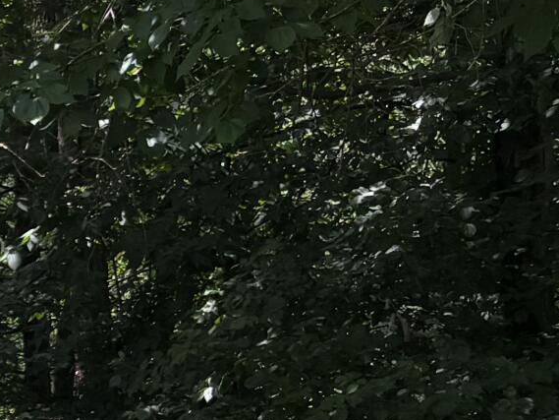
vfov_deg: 10.8
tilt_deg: -5.2
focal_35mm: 137
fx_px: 2213
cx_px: -853
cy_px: 351
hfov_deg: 11.5
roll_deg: +2.0
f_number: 1.6
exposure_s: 1/520
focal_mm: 5.96
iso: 50
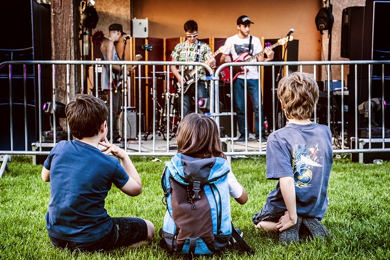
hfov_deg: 39.6
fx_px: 541
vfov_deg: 26.9
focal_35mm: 50
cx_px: 195
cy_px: 130
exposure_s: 1/80
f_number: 6.3
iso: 800
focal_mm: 50
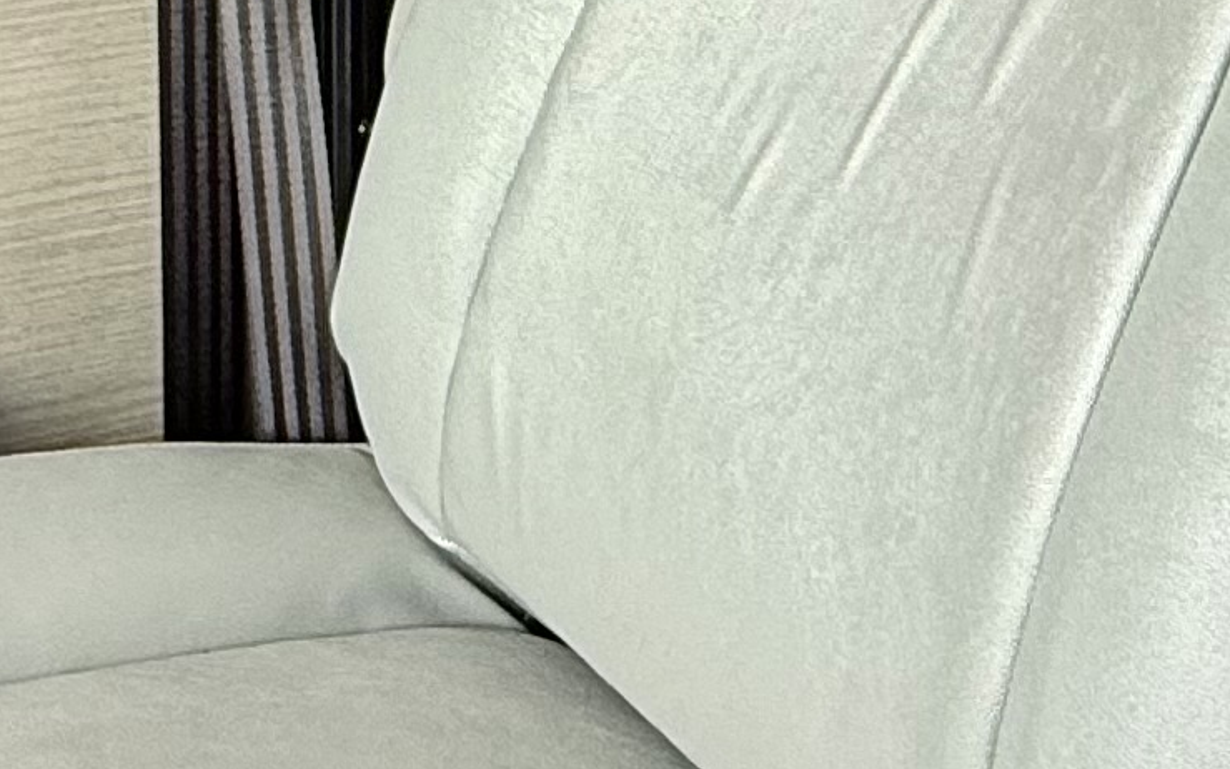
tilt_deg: -13.1
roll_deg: -0.8
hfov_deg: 25.4
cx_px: 384
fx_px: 2715
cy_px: 43
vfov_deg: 15.9
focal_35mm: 81
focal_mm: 2.22
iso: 100
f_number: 2.2
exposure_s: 1/99
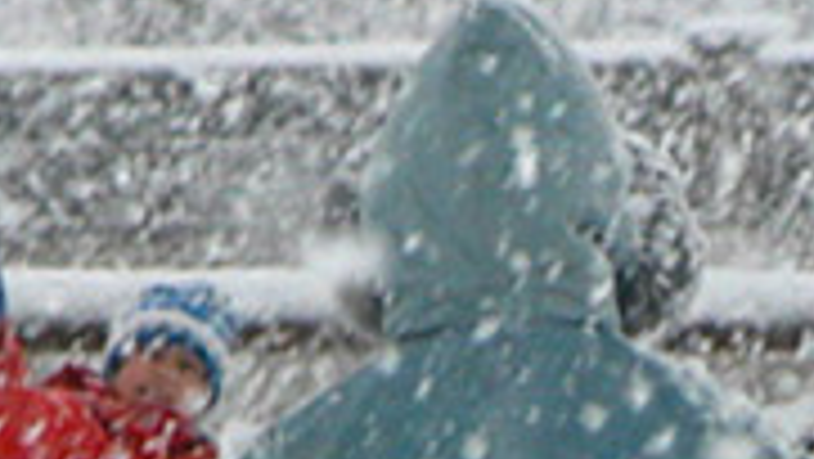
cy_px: 873
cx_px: 926
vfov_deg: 0.7
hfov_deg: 1.3
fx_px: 35413
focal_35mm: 1640
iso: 100
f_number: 5.3
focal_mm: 67.7
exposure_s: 1/270
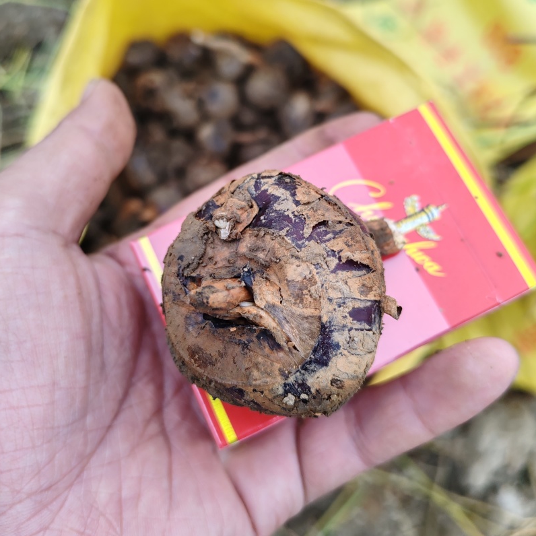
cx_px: 267
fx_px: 561
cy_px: 230
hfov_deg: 51.1
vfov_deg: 50.9
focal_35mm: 32
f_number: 1.9
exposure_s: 1/140
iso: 50
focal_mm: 6.12
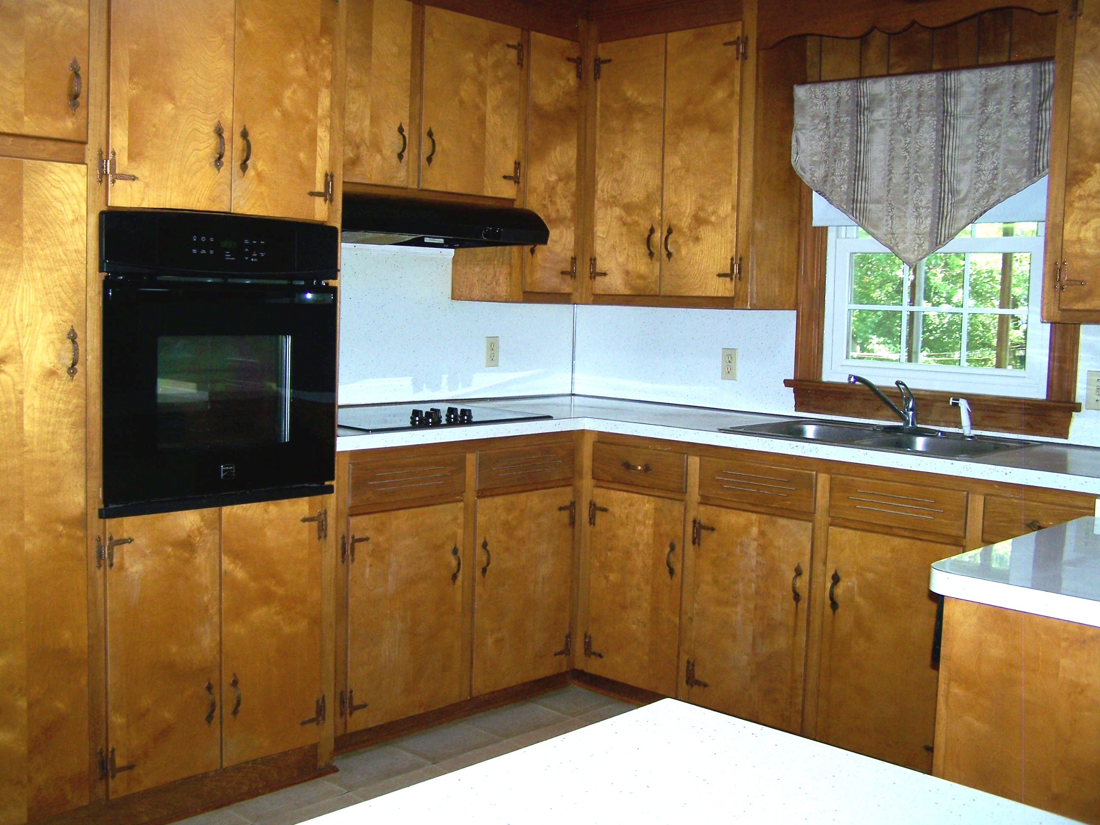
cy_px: 412
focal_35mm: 38
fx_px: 1208
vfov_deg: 37.7
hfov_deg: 49.0
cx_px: 550
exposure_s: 1/60
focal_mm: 6.3
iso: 80
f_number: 2.8
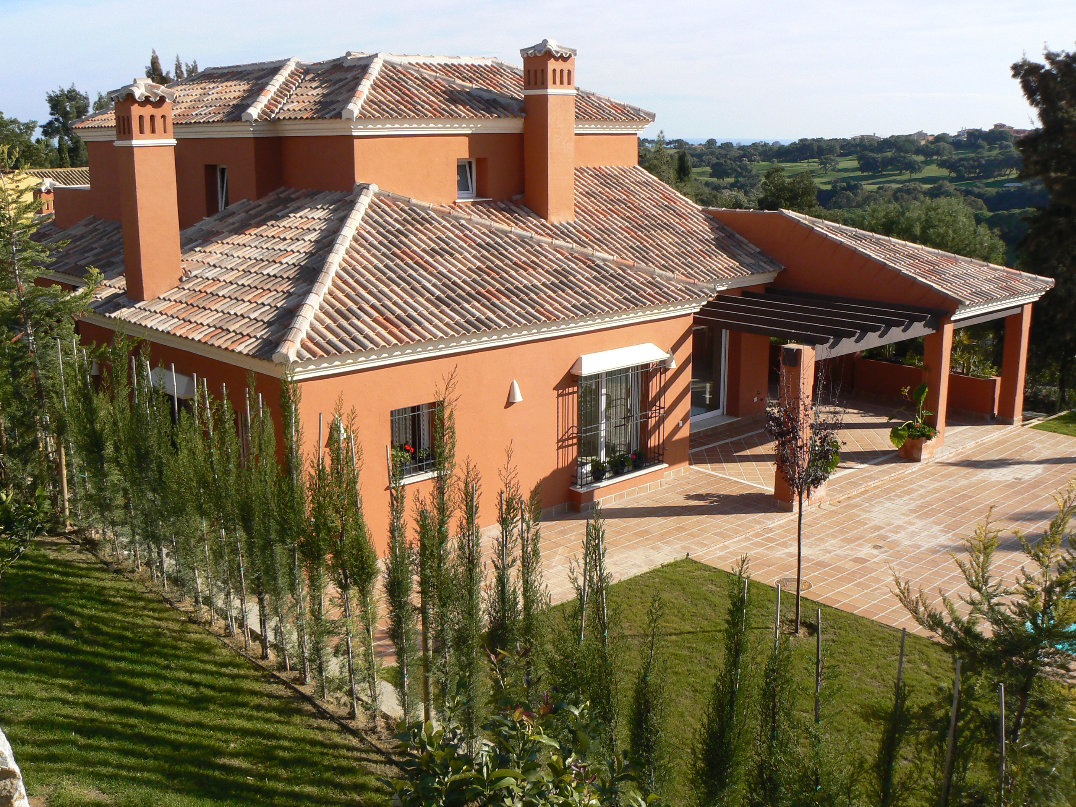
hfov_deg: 51.4
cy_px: 404
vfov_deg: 39.7
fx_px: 1119
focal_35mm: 36
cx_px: 538
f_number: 6.3
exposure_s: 1/500
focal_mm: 6
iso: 100
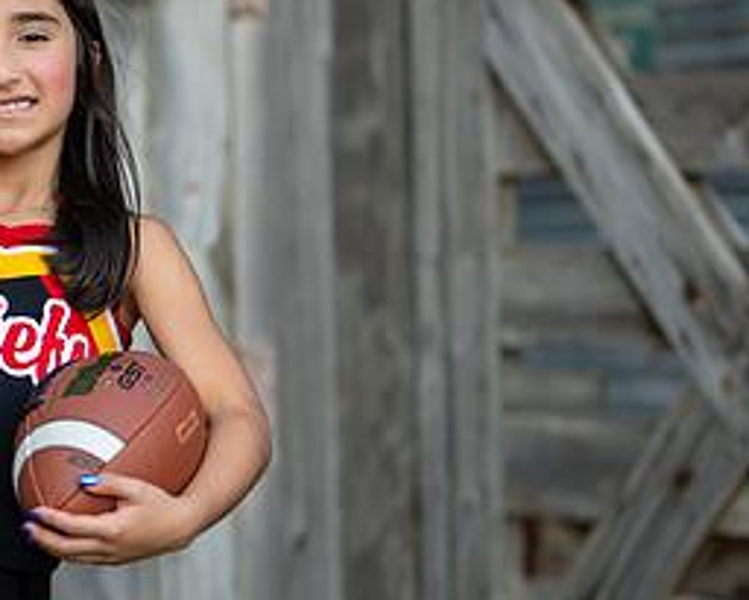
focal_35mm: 127
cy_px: 260
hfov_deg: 14.8
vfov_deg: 12.2
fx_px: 2816
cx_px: -42
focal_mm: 50
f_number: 1.2
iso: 125
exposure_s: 1/2000
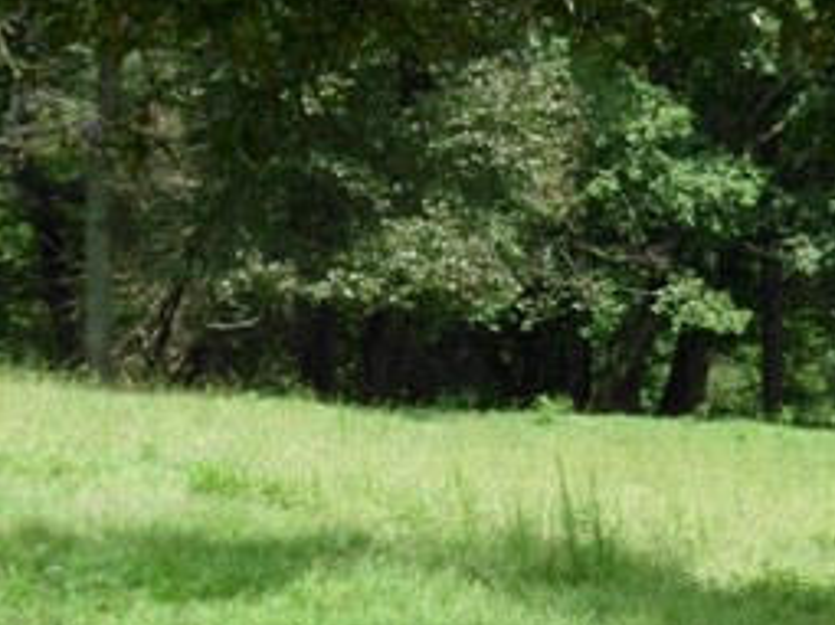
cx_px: 1149
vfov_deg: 7.5
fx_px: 4774
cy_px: 317
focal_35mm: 198
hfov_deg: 9.8
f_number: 4.5
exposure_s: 1/346
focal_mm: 11.31
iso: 100
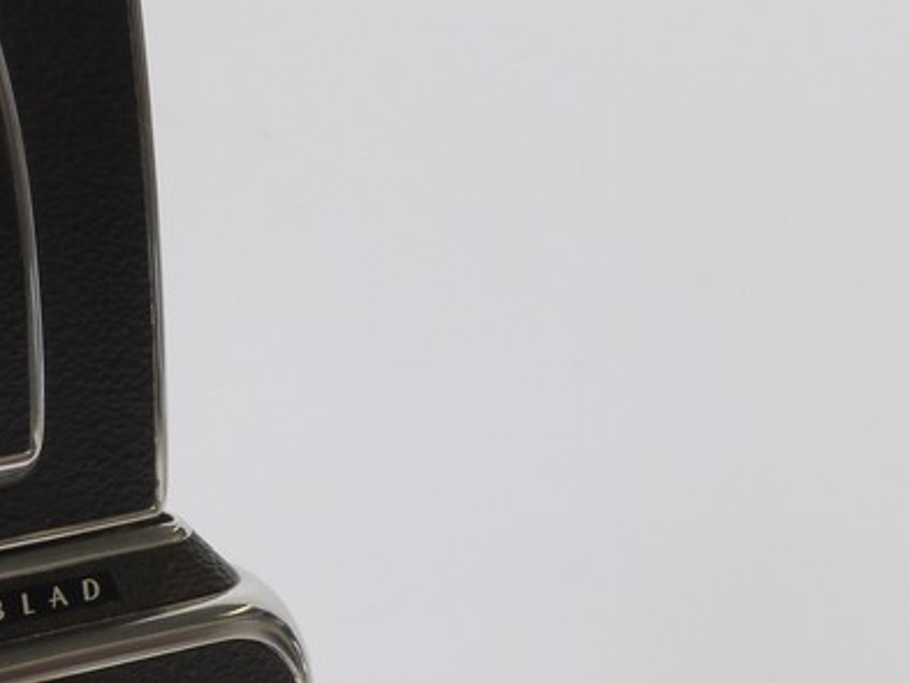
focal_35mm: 183
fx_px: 4812
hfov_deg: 10.8
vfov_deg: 8.1
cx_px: 139
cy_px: 739
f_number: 8
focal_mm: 30
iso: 400
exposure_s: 1/40
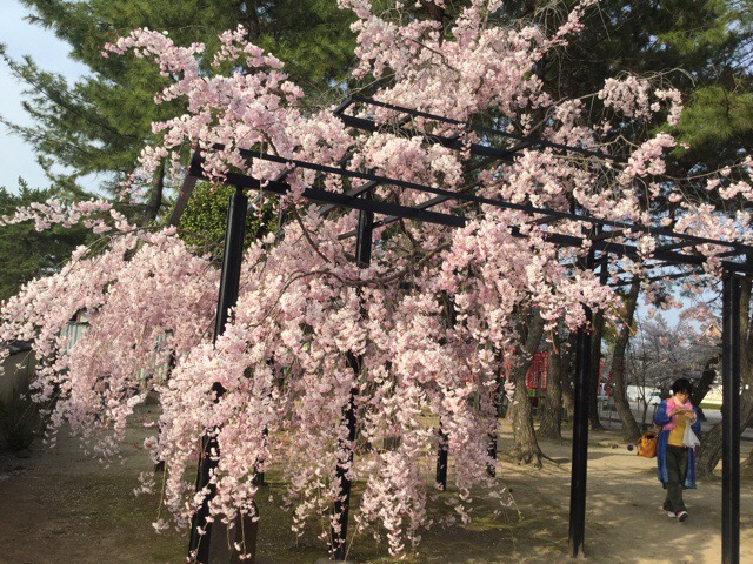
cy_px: 282
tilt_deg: +8.2
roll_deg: -7.0
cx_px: 376
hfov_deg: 58.4
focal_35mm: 31
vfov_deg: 45.4
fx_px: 674
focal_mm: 3.3
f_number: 2.4
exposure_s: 1/637
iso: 25
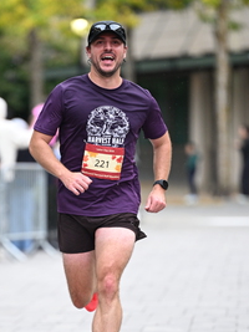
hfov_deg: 3.9
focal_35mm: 377
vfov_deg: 5.3
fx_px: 3619
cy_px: 240
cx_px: 68
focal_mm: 190
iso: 1250
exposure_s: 1/1600
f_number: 2.8
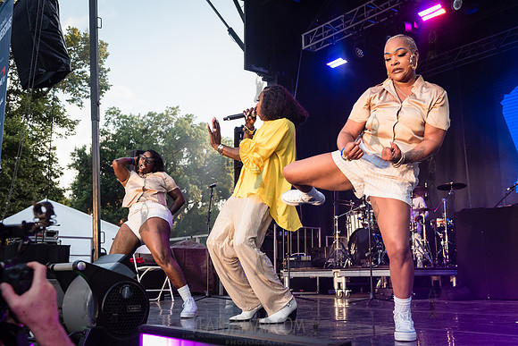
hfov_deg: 48.0
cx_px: 259
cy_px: 173
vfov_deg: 33.1
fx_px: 582
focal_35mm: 40
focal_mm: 38
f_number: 4
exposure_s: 1/500
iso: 2000
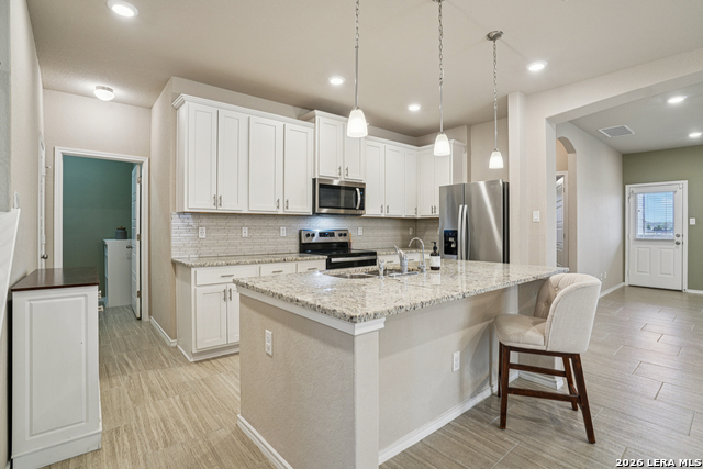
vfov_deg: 70.5
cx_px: 352
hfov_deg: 93.3
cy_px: 234
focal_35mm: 17
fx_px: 332
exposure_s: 1/10
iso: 400
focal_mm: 17
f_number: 8
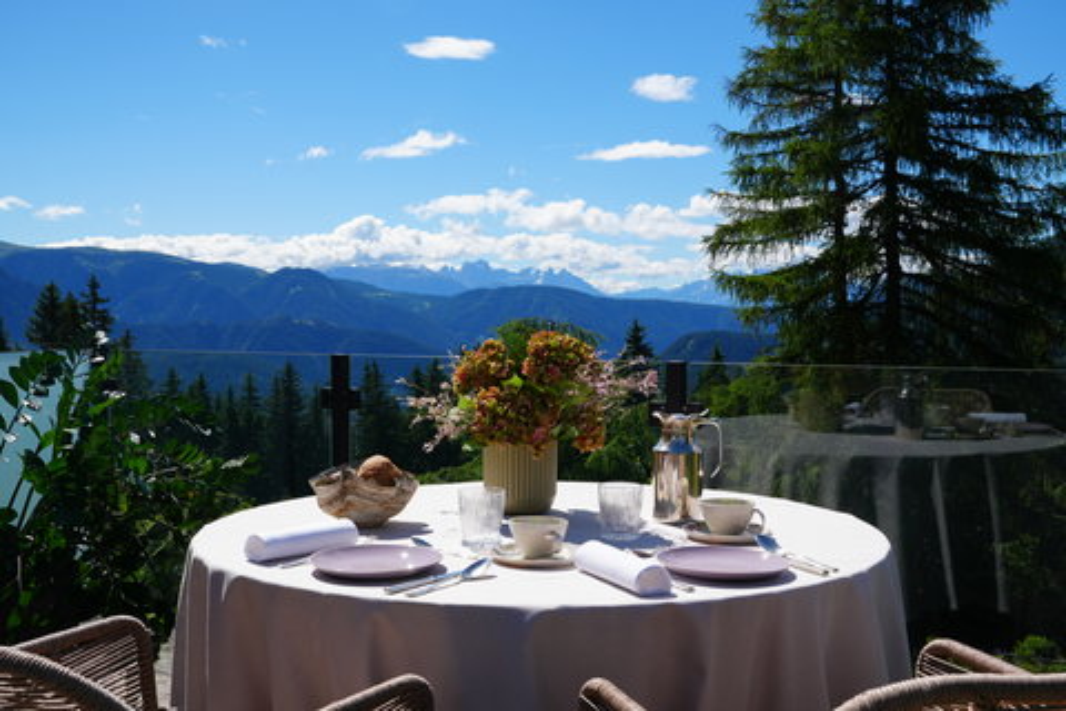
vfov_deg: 34.6
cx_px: 533
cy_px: 356
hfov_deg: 50.1
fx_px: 1141
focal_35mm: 39
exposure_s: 1/250
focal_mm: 25.7
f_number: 10
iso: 100
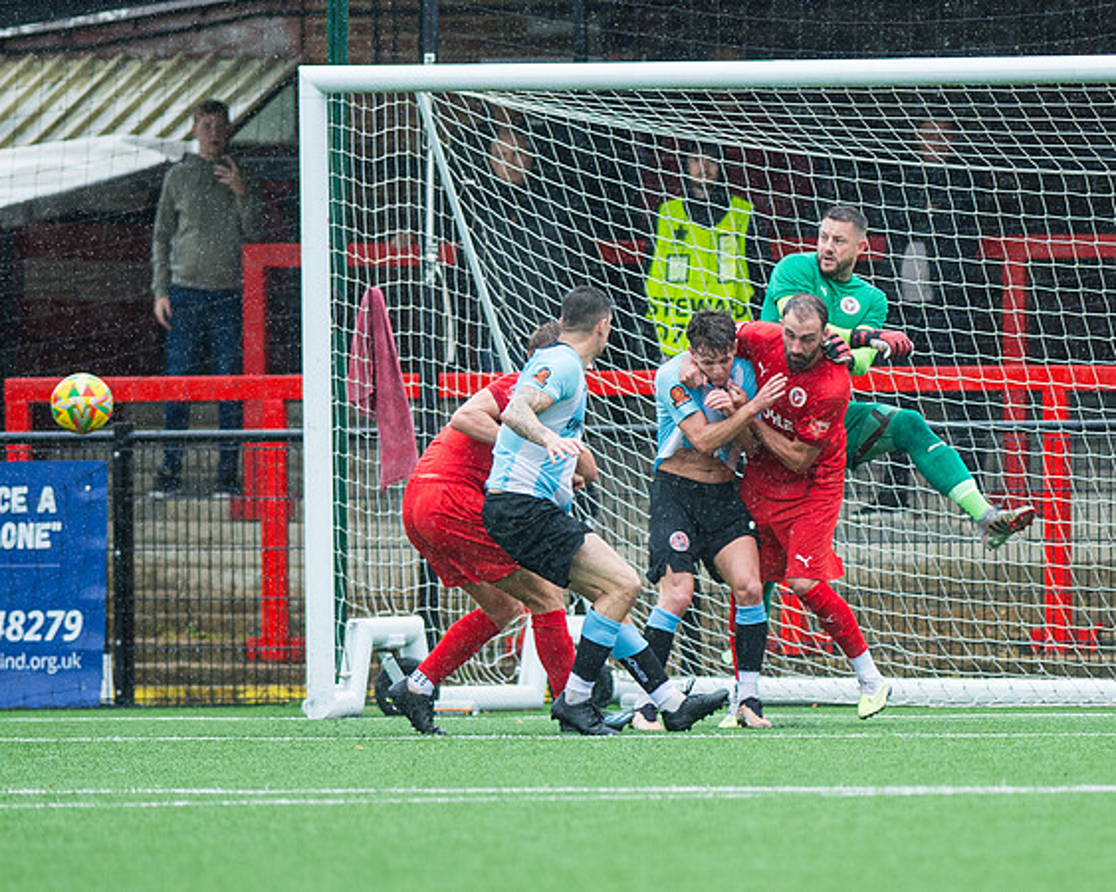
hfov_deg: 2.9
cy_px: 420
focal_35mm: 661
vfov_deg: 2.3
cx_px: 874
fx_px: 21837
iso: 400
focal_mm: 300
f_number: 2.8
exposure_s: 1/1600
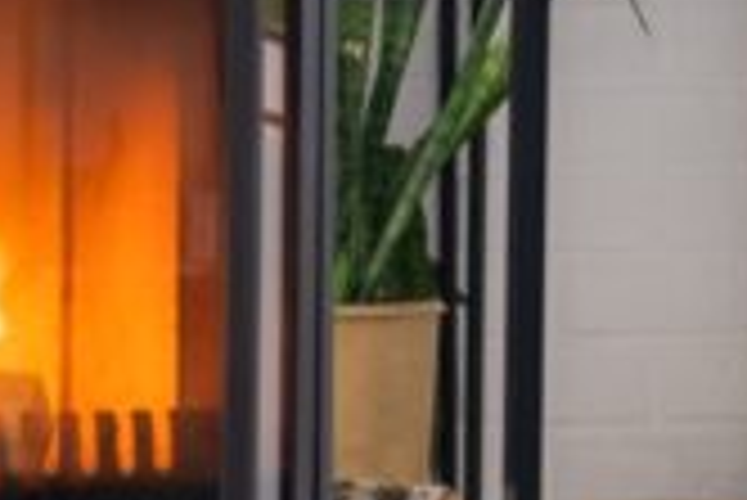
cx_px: 594
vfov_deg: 4.8
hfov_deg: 7.2
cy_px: 180
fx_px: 5960
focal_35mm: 287
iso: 160
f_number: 4
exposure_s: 1/8
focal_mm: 41.1
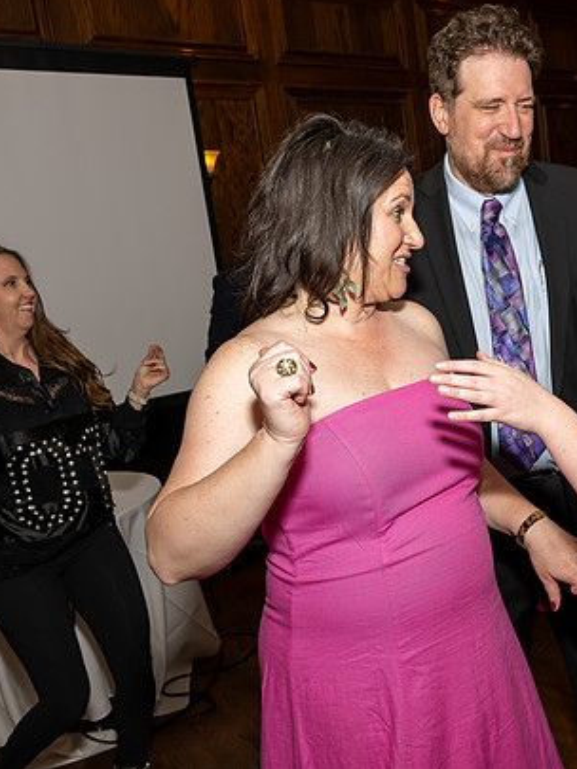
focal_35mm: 37
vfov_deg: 50.1
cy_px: 399
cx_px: 453
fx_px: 822
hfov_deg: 37.4
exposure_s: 1/250
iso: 640
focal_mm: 24
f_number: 8
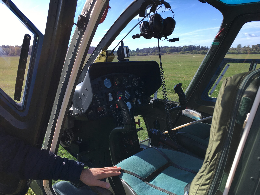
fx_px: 218
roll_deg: +0.1
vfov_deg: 48.2
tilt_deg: -12.1
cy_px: 98
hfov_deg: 61.7
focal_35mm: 29
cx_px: 130
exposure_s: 1/601
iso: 25
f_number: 2.2
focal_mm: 4.15
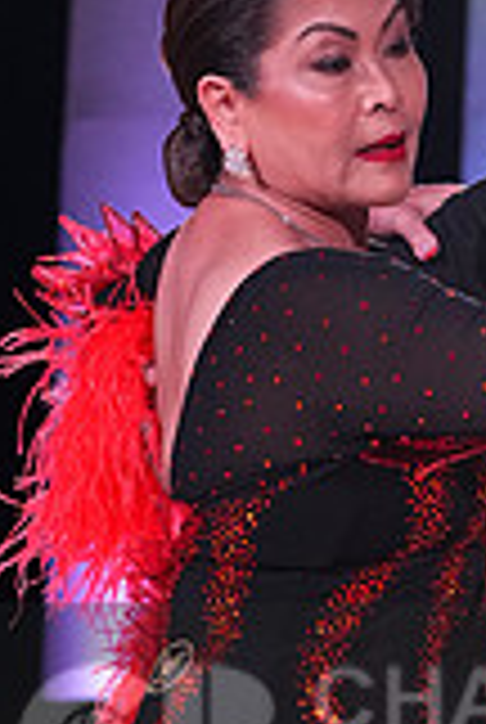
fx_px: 8266
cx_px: 592
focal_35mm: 410
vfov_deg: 5.0
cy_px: 755
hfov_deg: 3.4
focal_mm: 114
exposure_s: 1/250
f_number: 6.3
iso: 4000
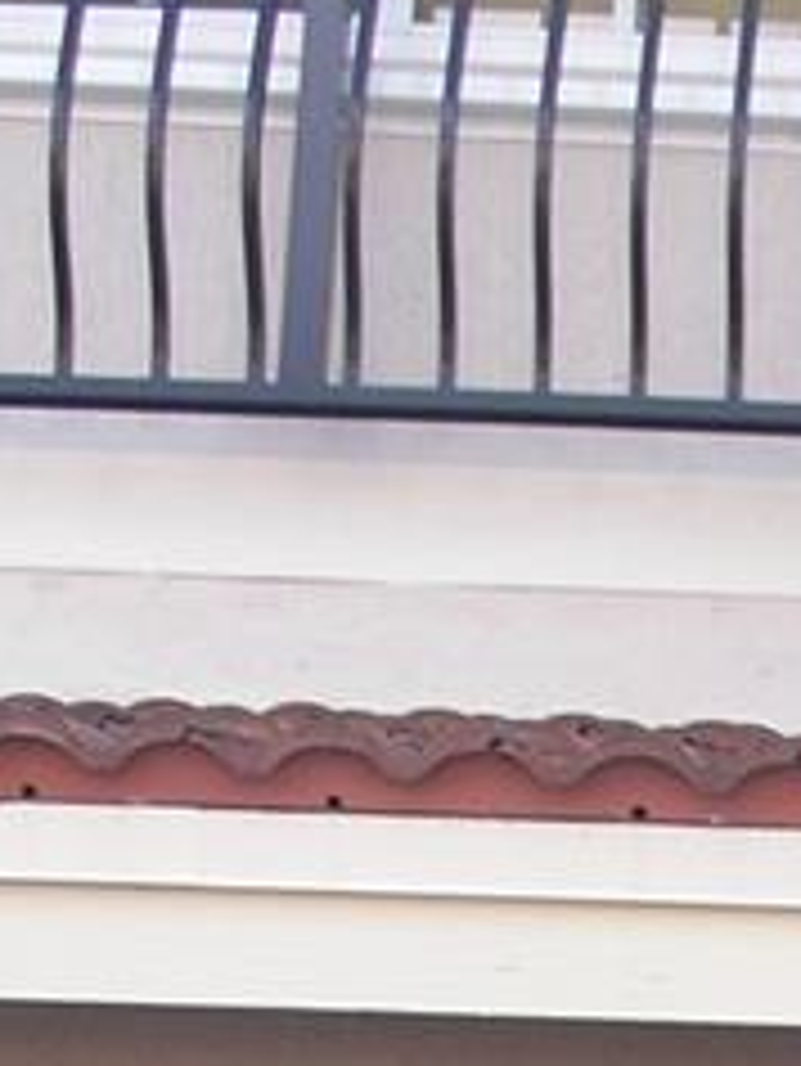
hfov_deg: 7.7
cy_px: 2123
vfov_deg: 10.1
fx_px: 5610
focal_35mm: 182
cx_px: 1800
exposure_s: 1/125
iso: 50
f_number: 2.8
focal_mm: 6.3
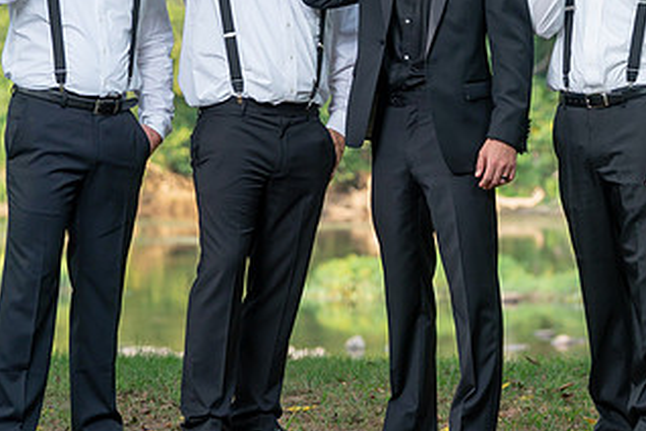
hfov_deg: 10.8
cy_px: 83
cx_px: 458
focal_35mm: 191
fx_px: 3427
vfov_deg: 7.2
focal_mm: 97
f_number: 4
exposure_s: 1/200
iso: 200
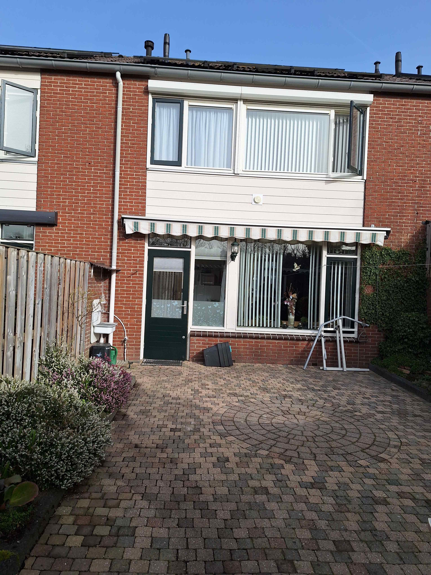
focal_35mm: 23
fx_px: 382
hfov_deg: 58.9
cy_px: 288
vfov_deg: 73.9
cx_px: 216
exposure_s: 1/2481
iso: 40
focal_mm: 5.54
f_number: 1.8
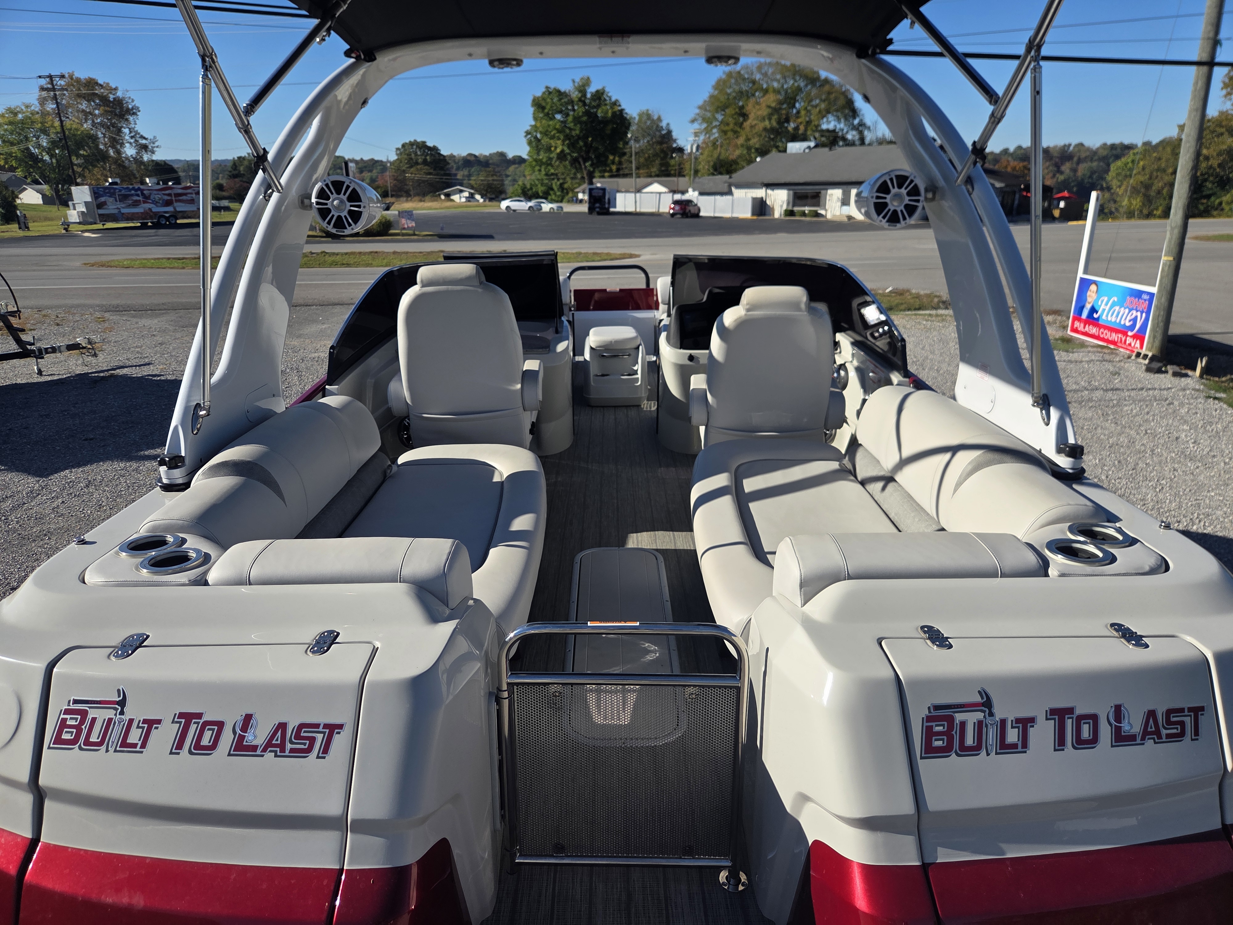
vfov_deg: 58.9
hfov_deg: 73.9
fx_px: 819
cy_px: 462
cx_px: 616
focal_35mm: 23
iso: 80
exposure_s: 1/5545
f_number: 1.8
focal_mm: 5.4
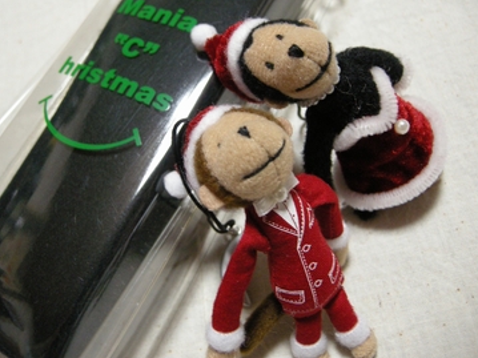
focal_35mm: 39
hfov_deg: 47.9
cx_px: 234
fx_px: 538
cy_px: 160
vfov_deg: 36.8
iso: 400
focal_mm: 7.5
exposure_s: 1/14
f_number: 2.7
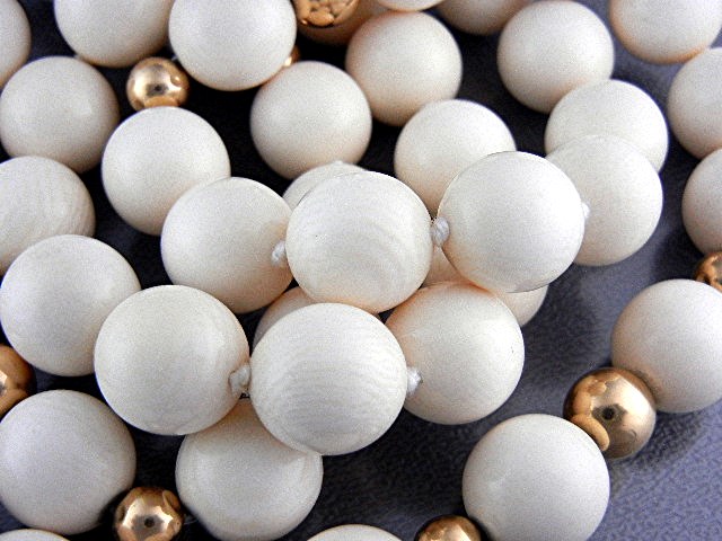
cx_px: 361
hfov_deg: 32.7
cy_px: 270
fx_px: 1231
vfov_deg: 24.8
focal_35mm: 59
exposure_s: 1/58.1
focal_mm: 10.6
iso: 400
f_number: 4
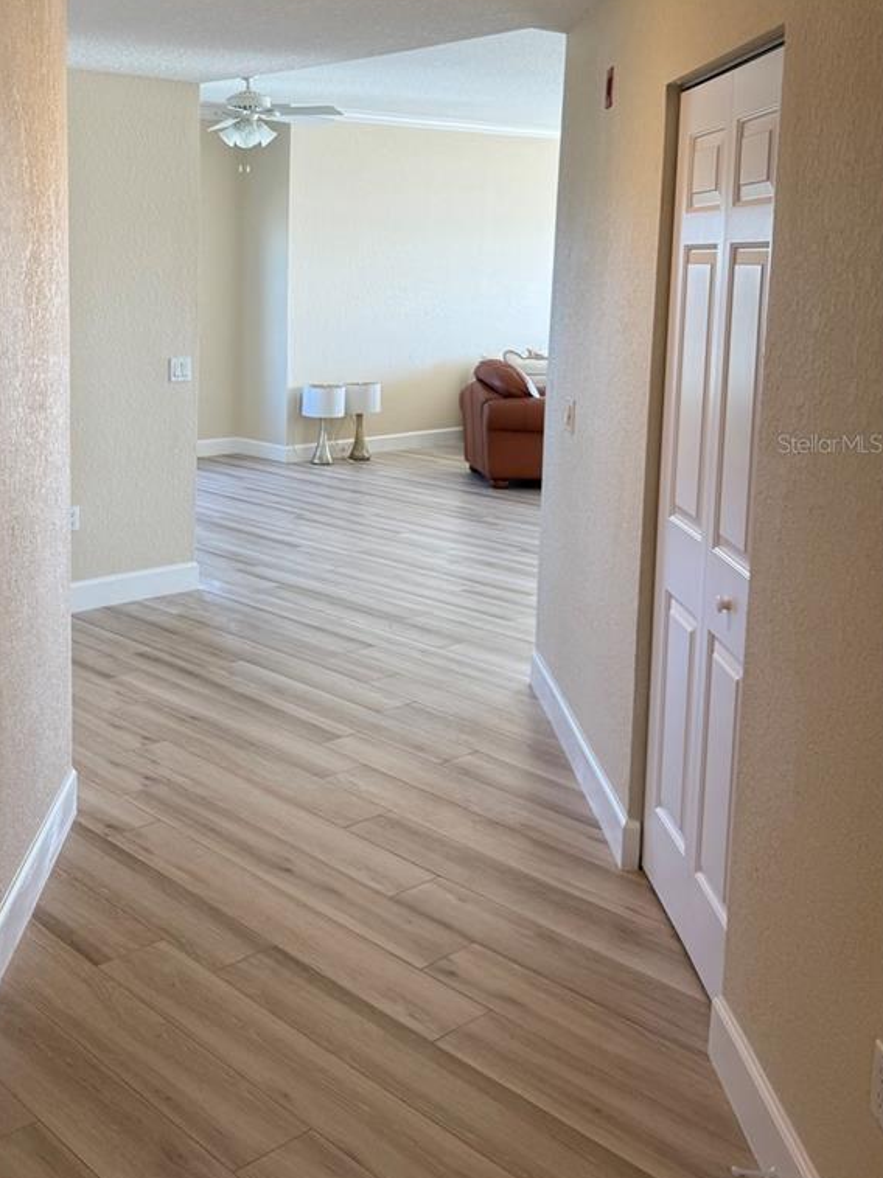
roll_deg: -0.2
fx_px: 1293
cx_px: 188
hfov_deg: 36.5
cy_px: 443
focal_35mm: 38
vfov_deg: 48.5
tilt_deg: -7.6
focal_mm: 6.76
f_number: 1.78
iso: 80
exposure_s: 1/120
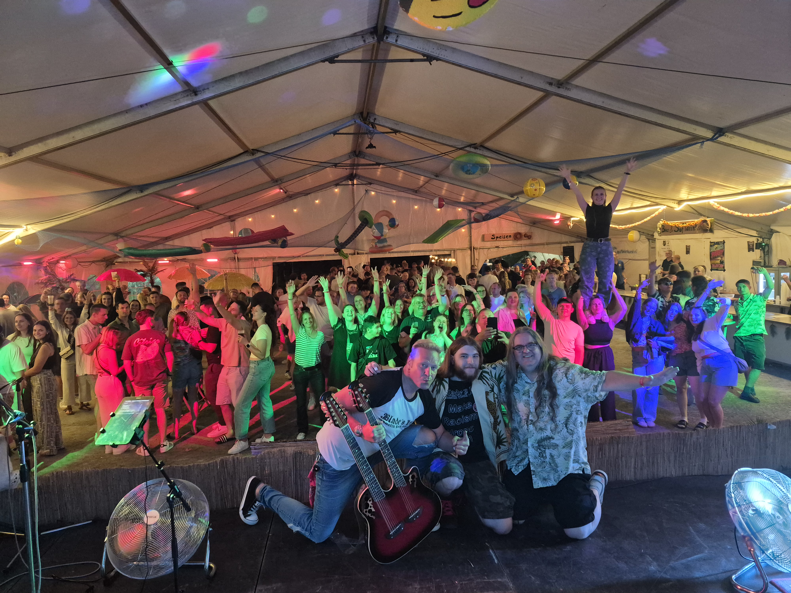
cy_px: 296
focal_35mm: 23
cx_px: 396
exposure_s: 1/100
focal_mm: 5.4
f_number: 1.8
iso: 1250
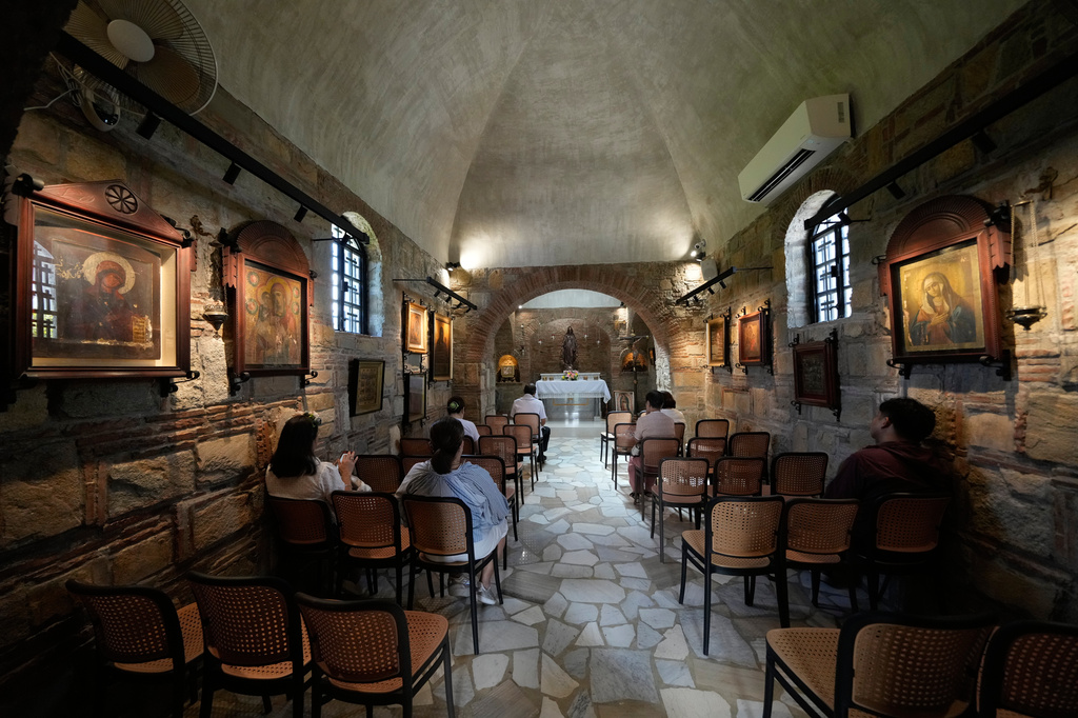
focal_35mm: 12
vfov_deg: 90.0
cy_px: 359
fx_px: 359
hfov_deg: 112.6
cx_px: 539
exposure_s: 1/250
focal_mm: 12
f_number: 5
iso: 4000
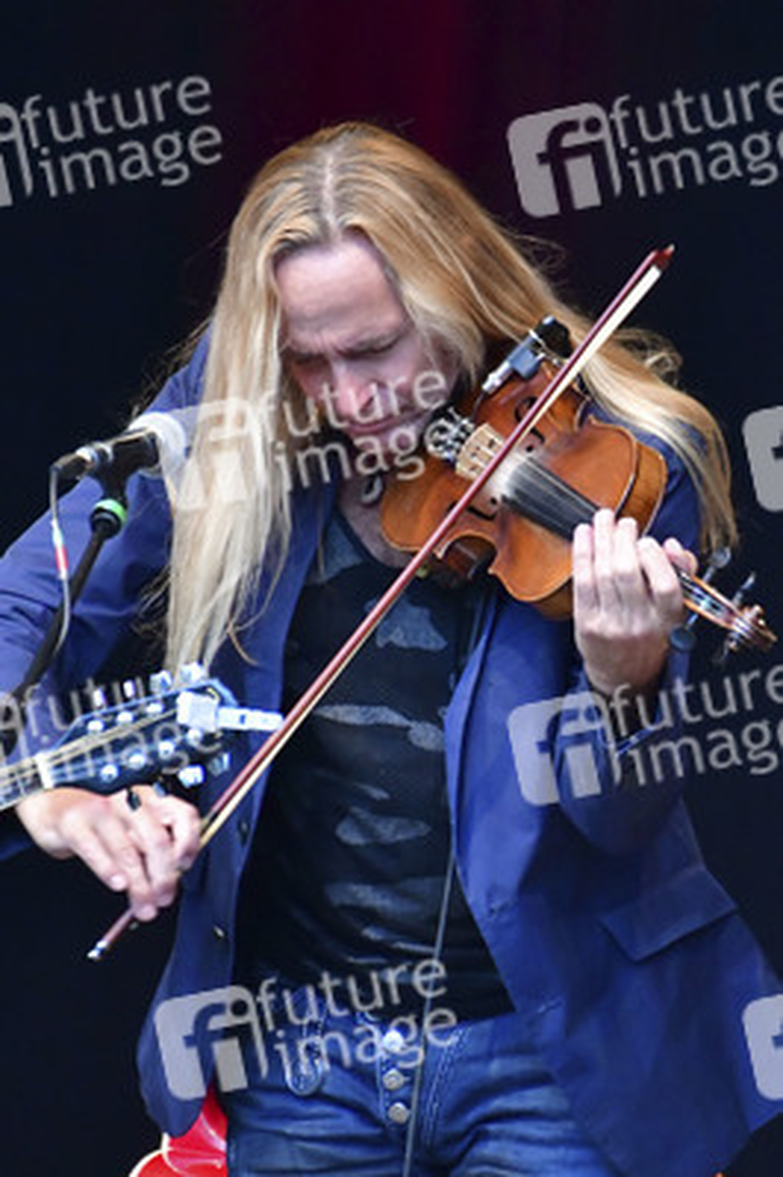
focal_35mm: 750
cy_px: 588
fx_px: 24509
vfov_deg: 2.8
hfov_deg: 1.8
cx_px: 392
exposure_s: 1/400
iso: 5600
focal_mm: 500
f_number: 5.6
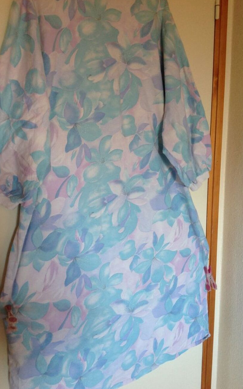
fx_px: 403
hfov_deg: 33.6
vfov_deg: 51.5
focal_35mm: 38
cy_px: 197
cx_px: 106
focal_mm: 4.28
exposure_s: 1/15
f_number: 2.4
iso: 100
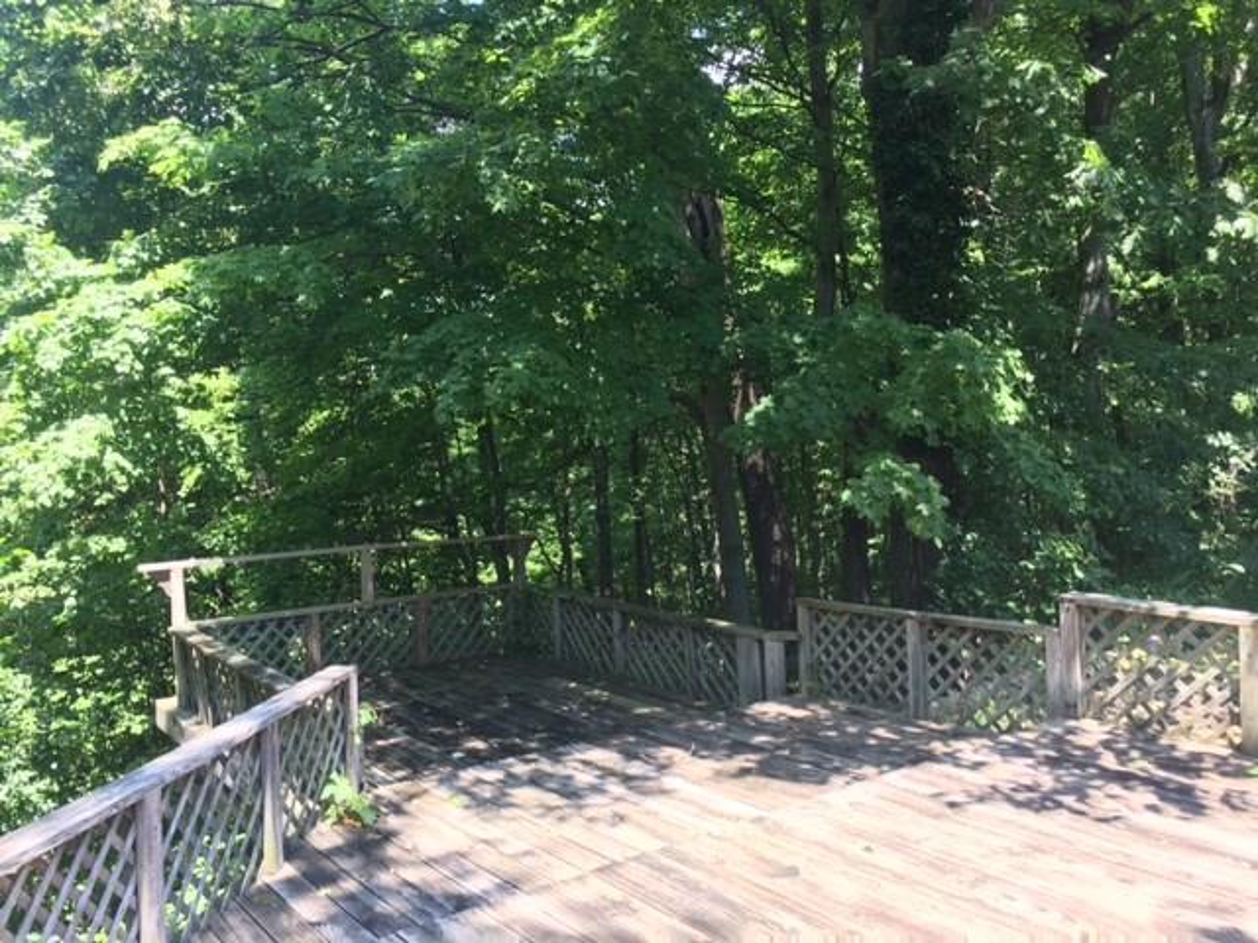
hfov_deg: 61.7
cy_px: 472
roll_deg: +0.5
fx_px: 1054
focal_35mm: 29
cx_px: 629
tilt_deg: +0.1
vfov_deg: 48.2
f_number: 2.2
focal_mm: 4.15
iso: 32
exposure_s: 1/120
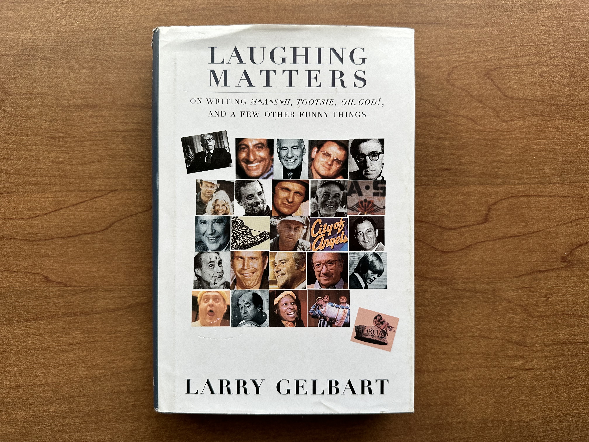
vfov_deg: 56.8
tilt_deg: -89.5
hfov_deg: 71.6
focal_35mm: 24
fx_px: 408
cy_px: 221
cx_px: 294
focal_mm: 6.86
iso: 160
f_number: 1.78
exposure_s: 1/121
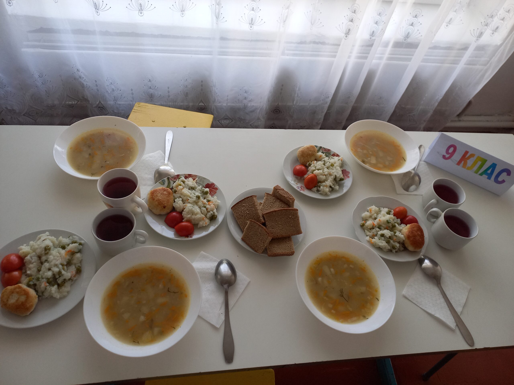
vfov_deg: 54.9
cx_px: 257
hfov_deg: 69.4
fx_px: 371
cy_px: 192
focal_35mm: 25
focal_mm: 4.65
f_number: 1.8
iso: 100
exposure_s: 1/100
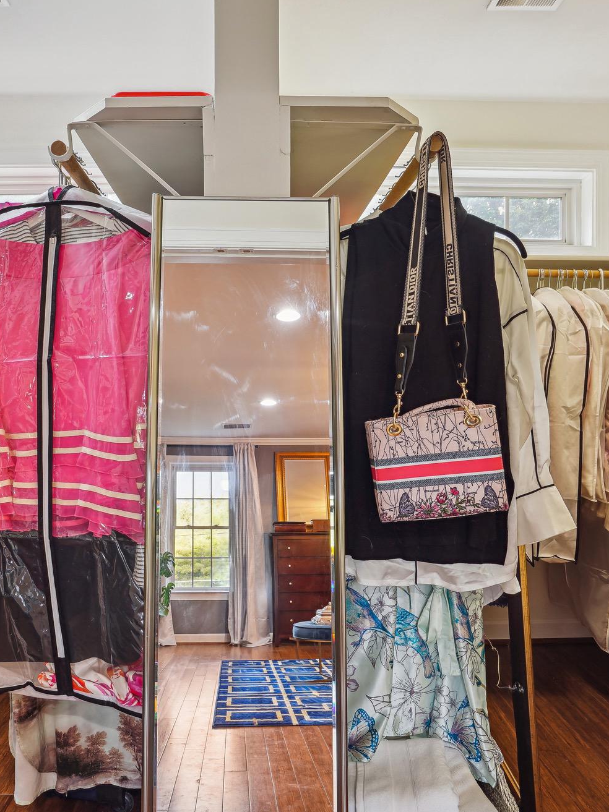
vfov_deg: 71.6
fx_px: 563
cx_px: 261
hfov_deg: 56.6
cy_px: 397
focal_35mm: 24
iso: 200
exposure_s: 1/2.5
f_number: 8
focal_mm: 16
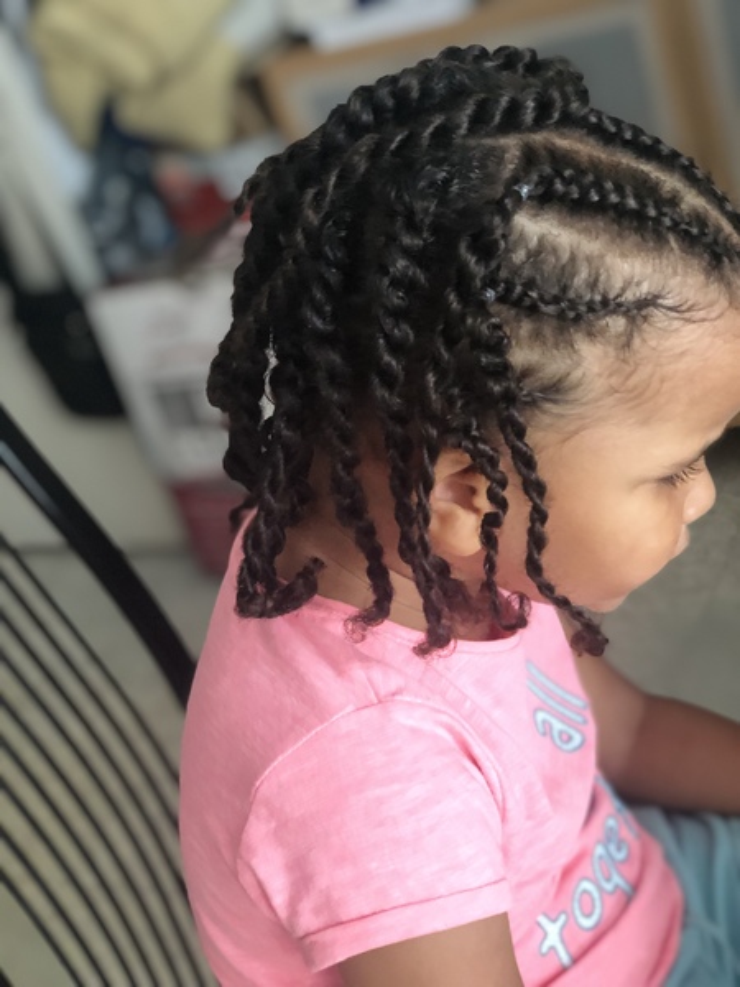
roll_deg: +19.6
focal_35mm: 52
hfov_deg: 28.0
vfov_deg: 36.8
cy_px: 494
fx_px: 1482
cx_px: 370
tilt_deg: -25.0
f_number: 2.4
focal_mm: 6
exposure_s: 1/22
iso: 160
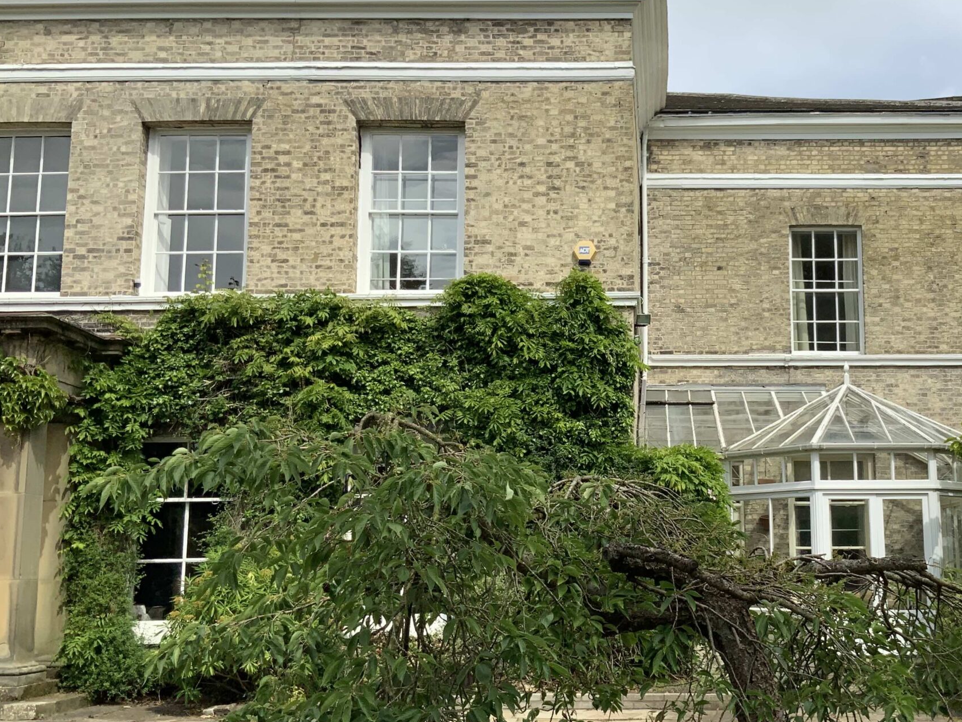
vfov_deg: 32.9
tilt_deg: +11.9
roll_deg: +0.6
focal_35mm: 44
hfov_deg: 42.2
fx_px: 1223
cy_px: 355
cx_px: 664
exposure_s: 1/1848
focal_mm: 3
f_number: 1.8
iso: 16
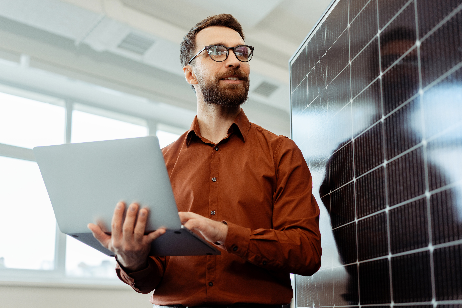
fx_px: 706
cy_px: 154
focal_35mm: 55
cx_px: 231
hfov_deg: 36.2
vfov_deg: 24.6
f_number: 2.8
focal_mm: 55
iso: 500
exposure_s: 1/160
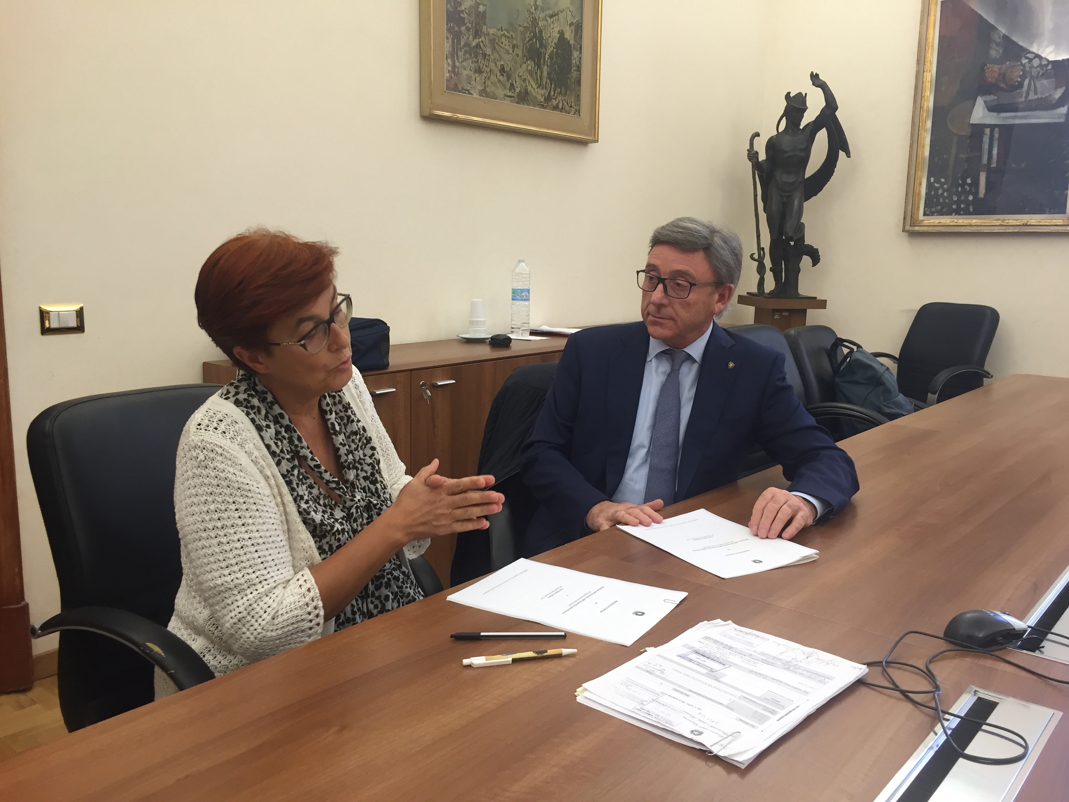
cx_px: 534
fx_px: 896
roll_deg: -1.4
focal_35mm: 29
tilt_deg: -10.2
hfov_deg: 61.7
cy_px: 401
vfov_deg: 48.2
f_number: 2.2
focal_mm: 4.15
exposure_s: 1/33
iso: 80
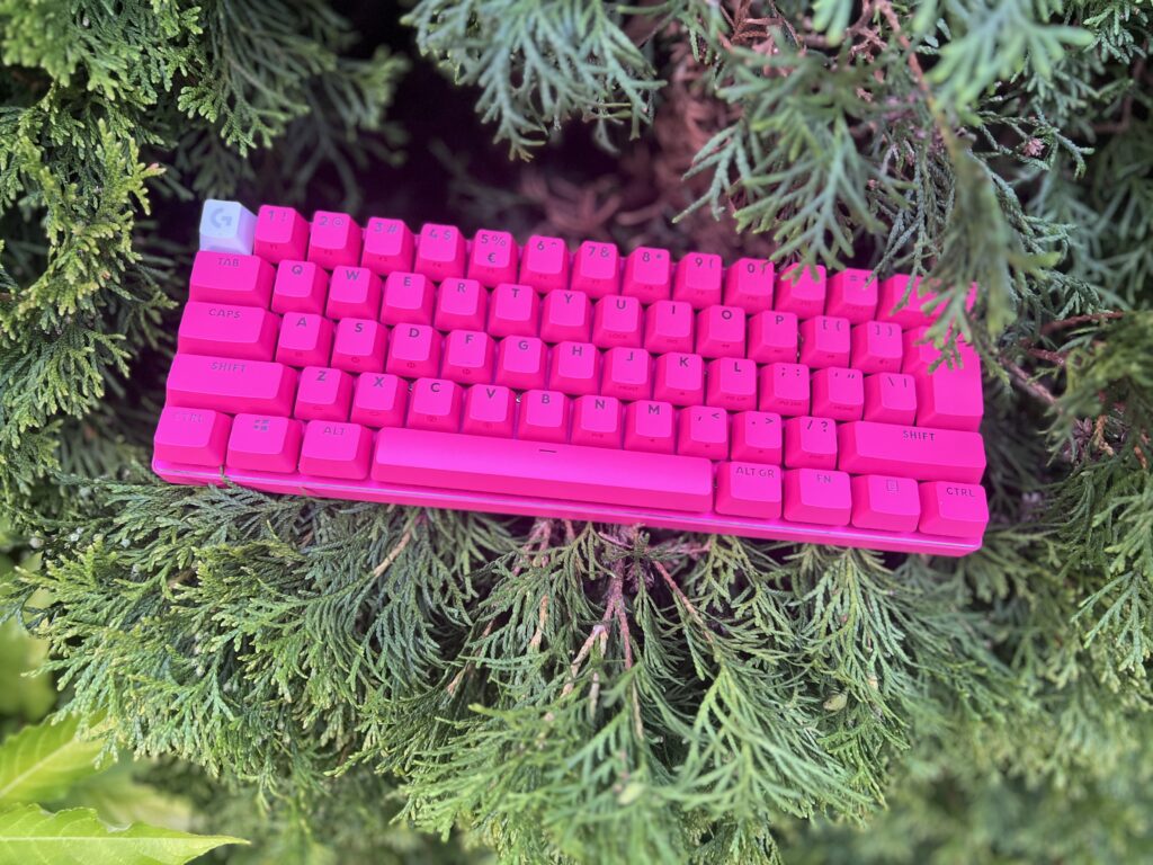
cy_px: 432
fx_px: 866
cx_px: 576
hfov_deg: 67.3
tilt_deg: -49.5
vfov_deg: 53.1
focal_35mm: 26
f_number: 1.5
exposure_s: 1/60
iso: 160
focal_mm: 5.7
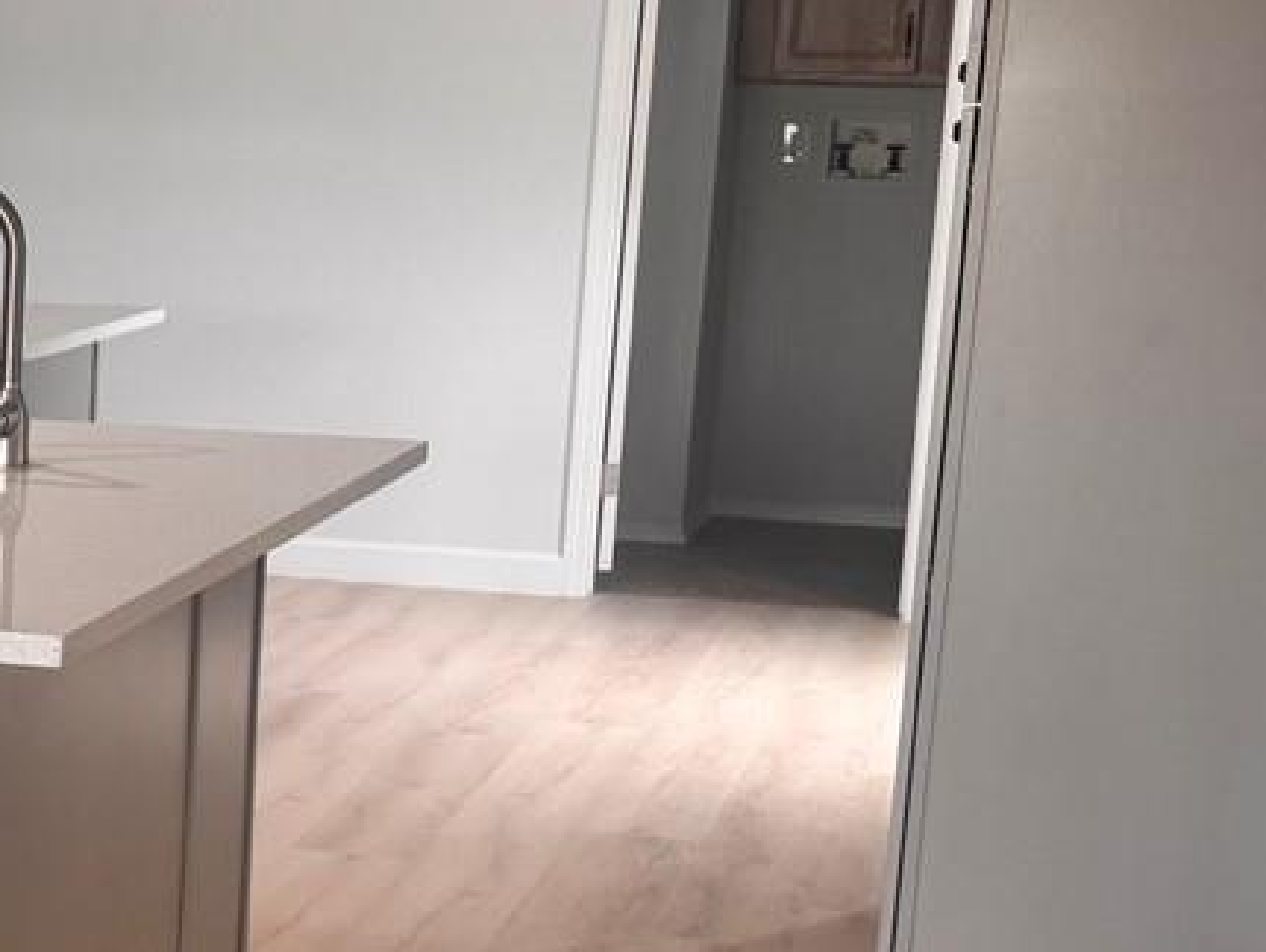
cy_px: 676
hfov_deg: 19.9
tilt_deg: -10.8
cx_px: -452
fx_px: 3258
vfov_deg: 16.6
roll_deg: -1.0
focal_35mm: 89
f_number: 1.78
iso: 125
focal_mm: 6.76
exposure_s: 1/60
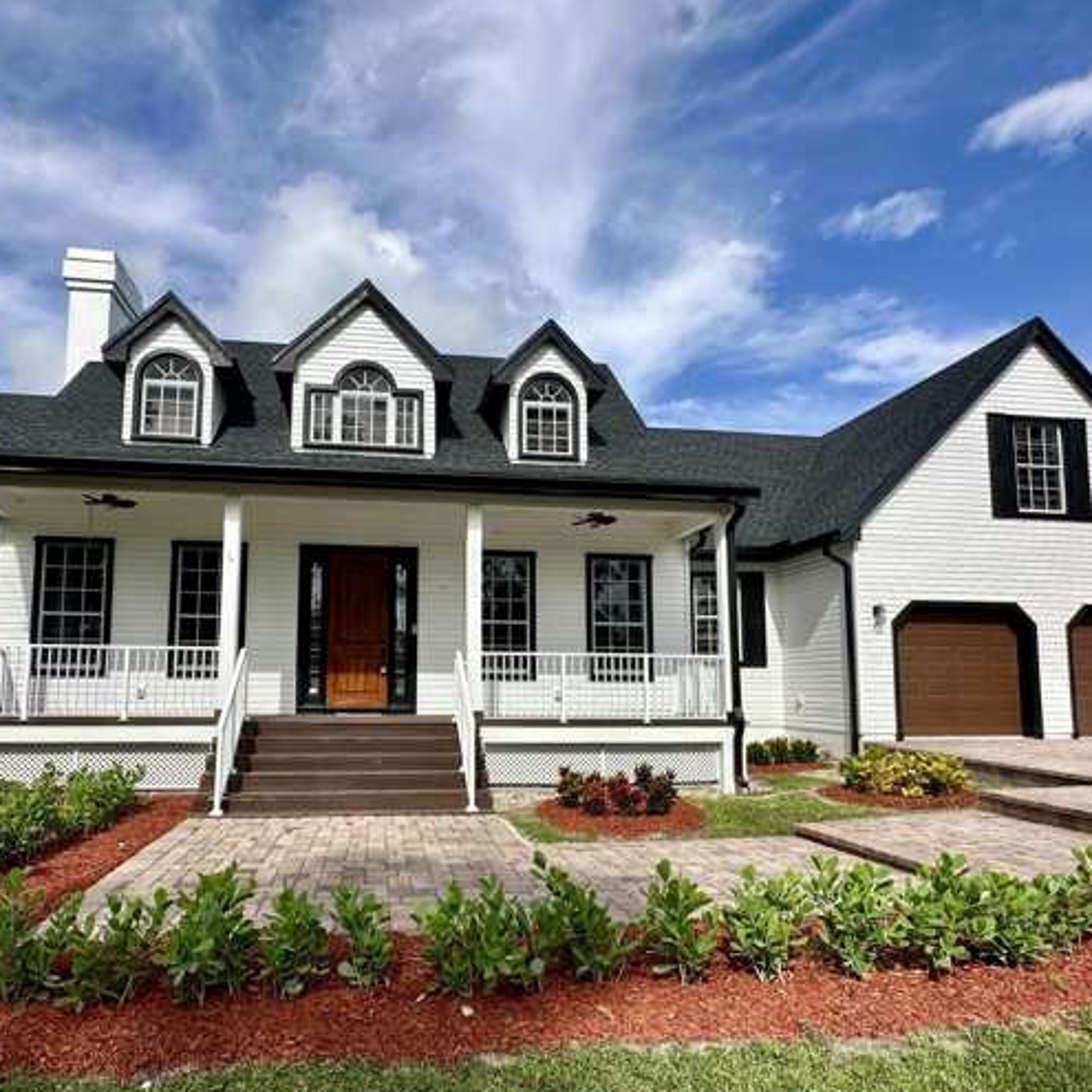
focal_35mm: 20
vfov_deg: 74.5
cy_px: 620
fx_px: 714
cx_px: 470
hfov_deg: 74.4
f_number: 2.2
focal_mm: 2.22
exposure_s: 1/2353
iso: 50
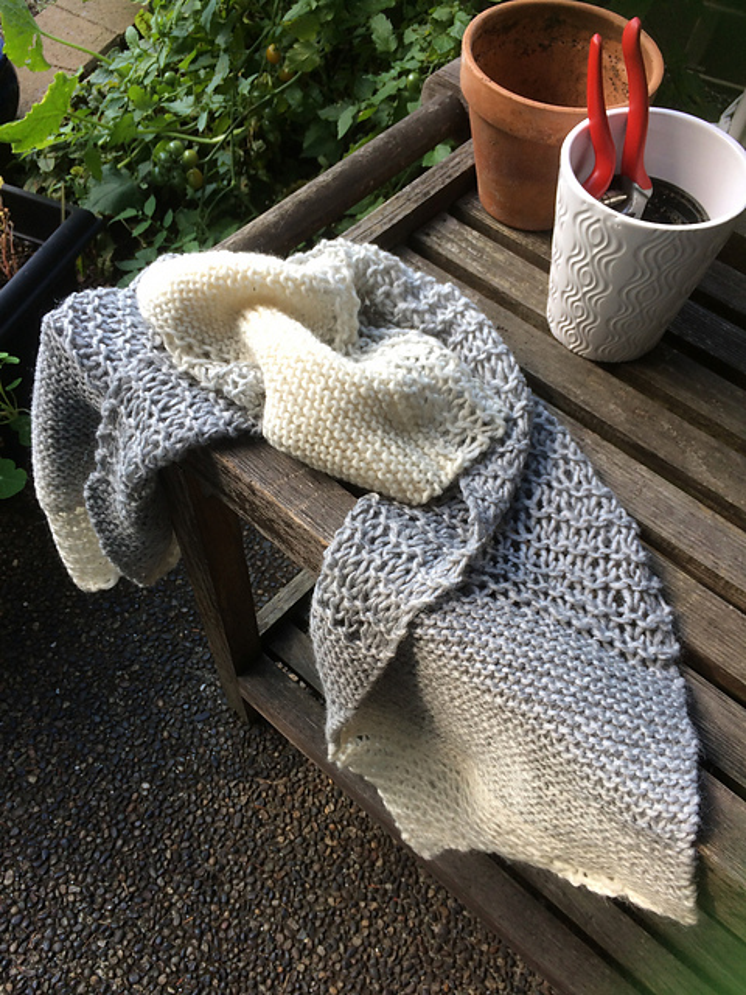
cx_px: 373
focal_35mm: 29
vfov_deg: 61.7
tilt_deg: -58.7
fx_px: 833
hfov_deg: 48.2
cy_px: 498
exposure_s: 1/120
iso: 50
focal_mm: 4.15
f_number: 2.2
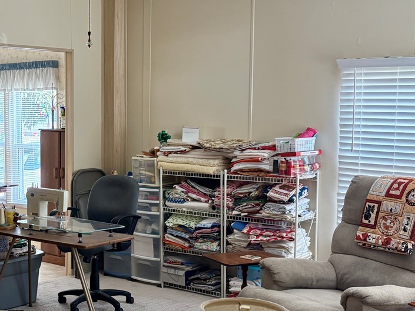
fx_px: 707
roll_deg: +0.3
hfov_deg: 31.3
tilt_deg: -4.0
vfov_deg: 24.8
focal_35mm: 59
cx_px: 46
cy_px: 180
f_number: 1.6
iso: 200
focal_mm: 5.96
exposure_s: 1/120
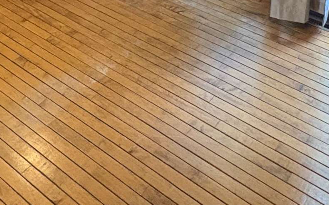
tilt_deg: -9.5
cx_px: 66
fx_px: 520
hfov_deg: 34.1
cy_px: -190
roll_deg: -0.7
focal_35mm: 58
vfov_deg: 17.2
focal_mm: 2.22
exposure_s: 1/60
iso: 500
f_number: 2.2
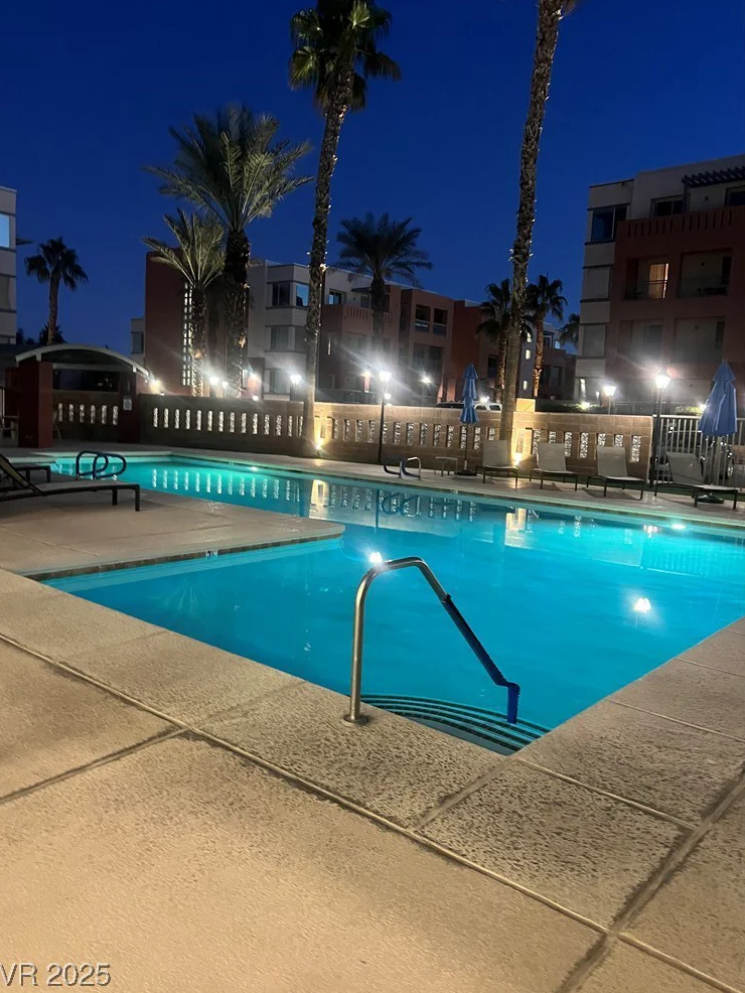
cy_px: 487
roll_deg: -3.0
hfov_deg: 51.4
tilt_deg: -5.8
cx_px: 360
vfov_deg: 65.3
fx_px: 774
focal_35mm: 27
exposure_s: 1/30
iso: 500
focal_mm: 5.7
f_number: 1.5
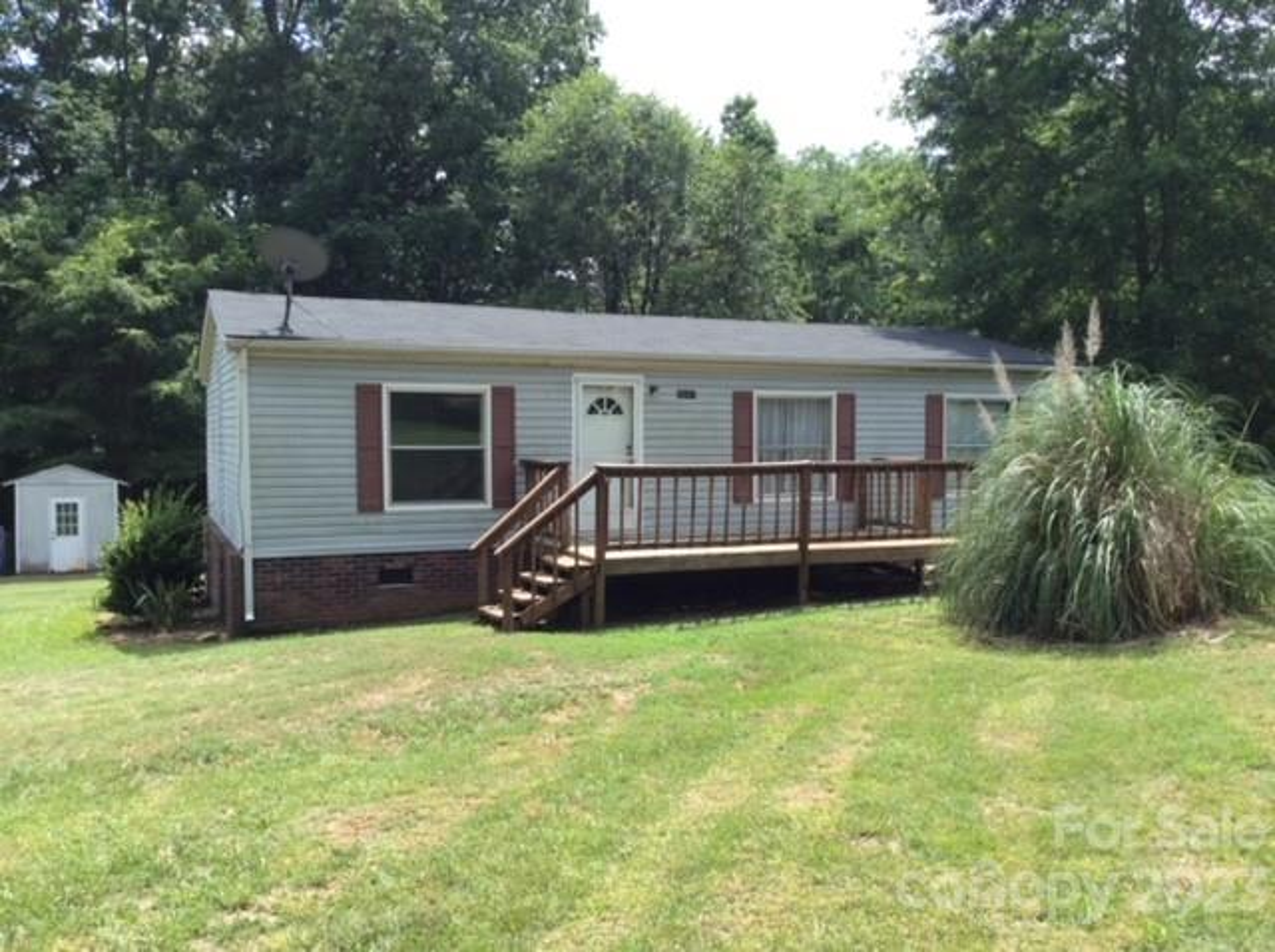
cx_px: 638
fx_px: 1177
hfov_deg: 56.9
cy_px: 476
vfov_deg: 44.1
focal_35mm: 32
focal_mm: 3.3
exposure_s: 1/583
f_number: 2.4
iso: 32
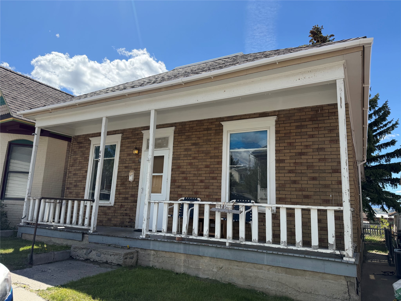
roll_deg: -2.1
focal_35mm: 24
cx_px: 200
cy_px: 150
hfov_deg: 71.6
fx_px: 278
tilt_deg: +11.2
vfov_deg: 56.8
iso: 100
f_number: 1.78
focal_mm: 6.76
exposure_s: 1/4167
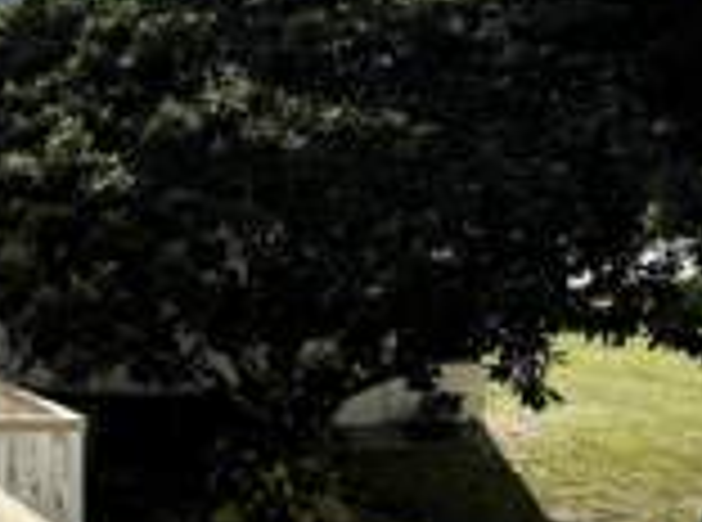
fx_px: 1496
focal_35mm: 74
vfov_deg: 19.8
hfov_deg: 21.8
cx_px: -360
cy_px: 236
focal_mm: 6.76
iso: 80
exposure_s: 1/4608
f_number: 1.78
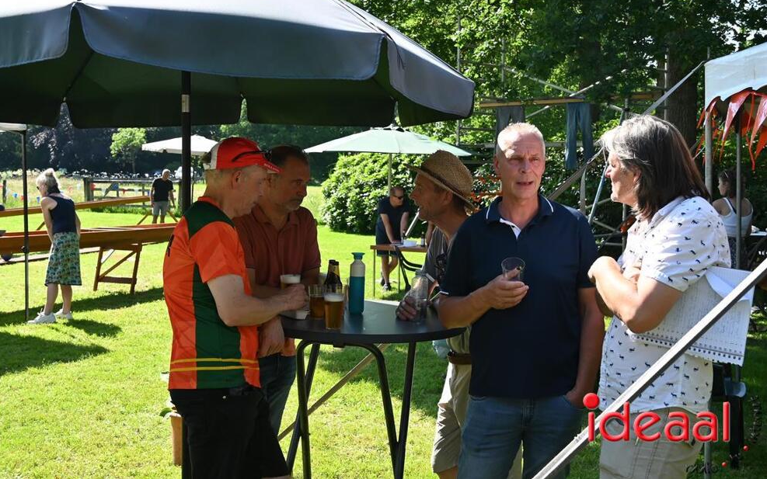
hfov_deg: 46.2
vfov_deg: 29.9
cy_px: 223
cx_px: 384
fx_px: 899
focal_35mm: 43
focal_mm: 28
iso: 140
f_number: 5.6
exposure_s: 1/250
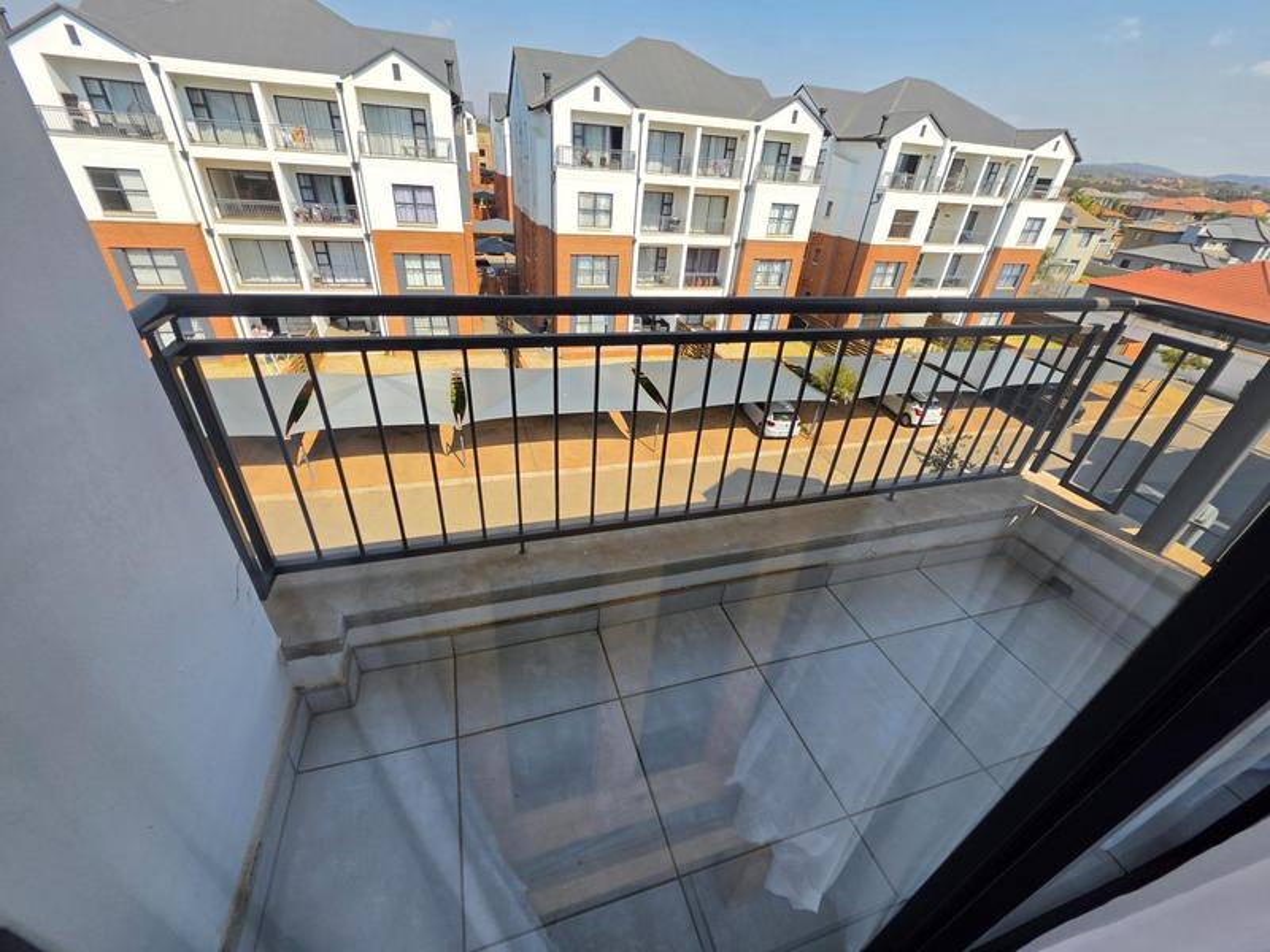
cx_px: 635
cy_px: 476
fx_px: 477
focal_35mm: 13
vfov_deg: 89.9
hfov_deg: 106.2
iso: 32
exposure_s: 1/1311
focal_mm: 2.2
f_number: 1.9
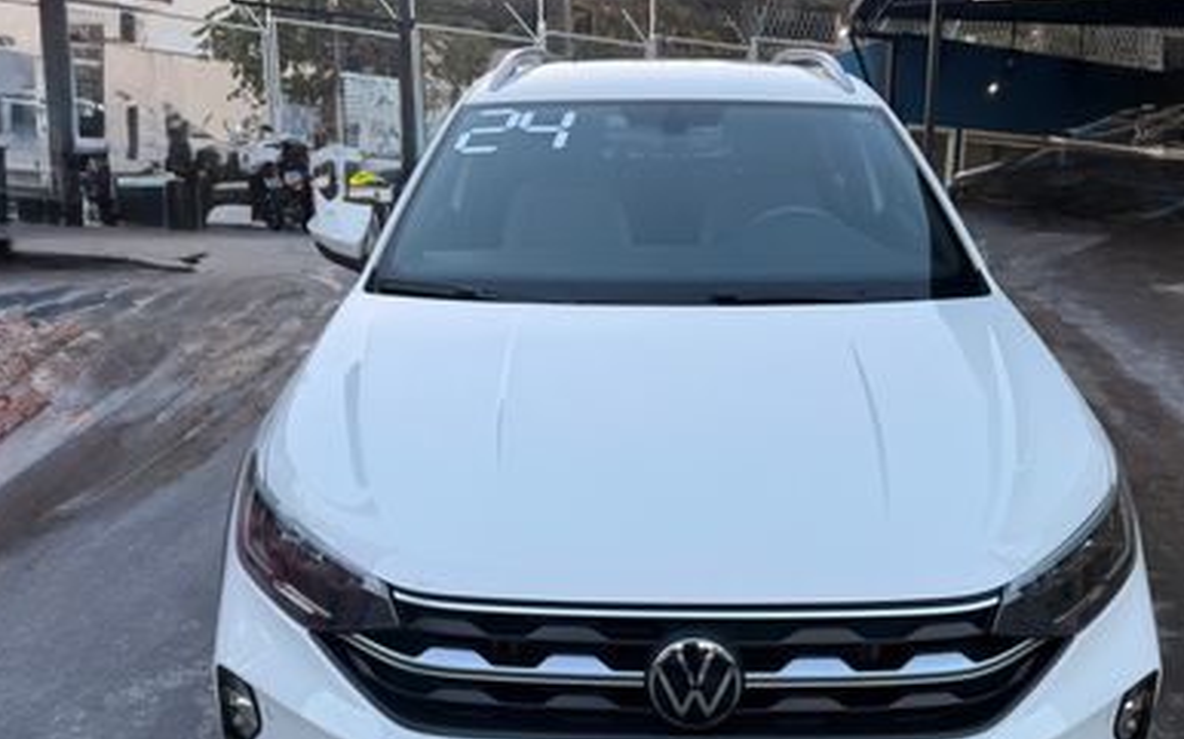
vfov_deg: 40.2
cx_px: 653
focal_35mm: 31
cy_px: 475
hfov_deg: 61.1
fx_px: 1000
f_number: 1.78
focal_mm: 6.76
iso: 80
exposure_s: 1/481
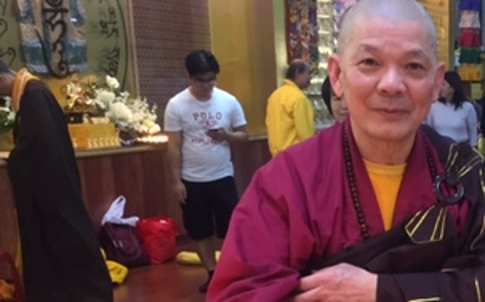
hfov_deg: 29.8
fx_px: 859
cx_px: 466
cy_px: 324
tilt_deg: -17.9
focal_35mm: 65
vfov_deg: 19.2
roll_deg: -2.4
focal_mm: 4.15
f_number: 2.2
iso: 160
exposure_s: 1/33
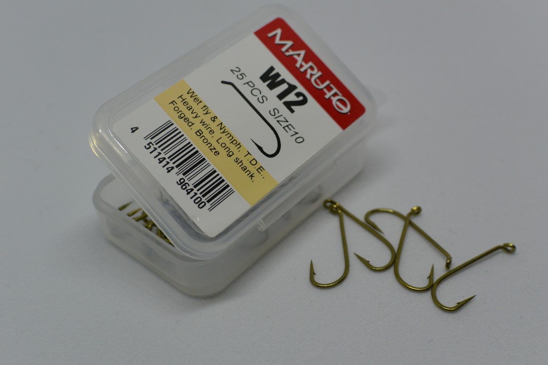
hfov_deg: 40.3
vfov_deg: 27.5
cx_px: 274
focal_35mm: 49
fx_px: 746
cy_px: 182
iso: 200
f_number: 5.6
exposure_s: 1/125
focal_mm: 18.5
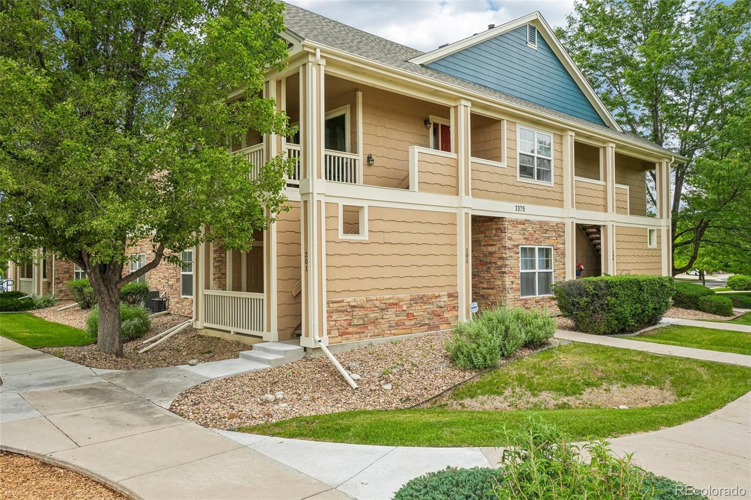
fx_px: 563
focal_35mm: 27
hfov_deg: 67.4
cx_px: 376
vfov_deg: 47.9
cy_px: 250
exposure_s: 1/200
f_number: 8
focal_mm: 18
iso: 400
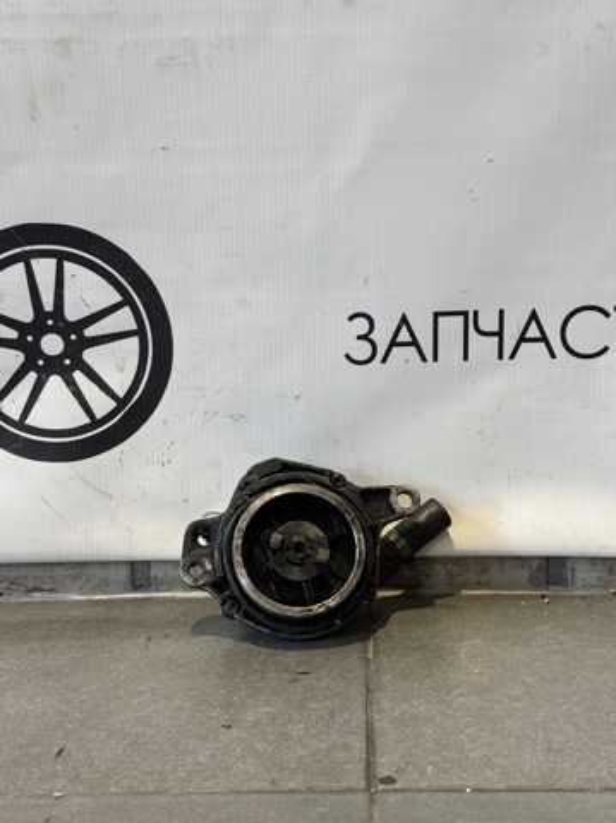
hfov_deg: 30.2
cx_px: 308
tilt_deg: -11.5
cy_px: 412
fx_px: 1141
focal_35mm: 48
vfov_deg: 39.7
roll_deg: +1.5
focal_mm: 6.76
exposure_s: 1/50
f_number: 1.78
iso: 200
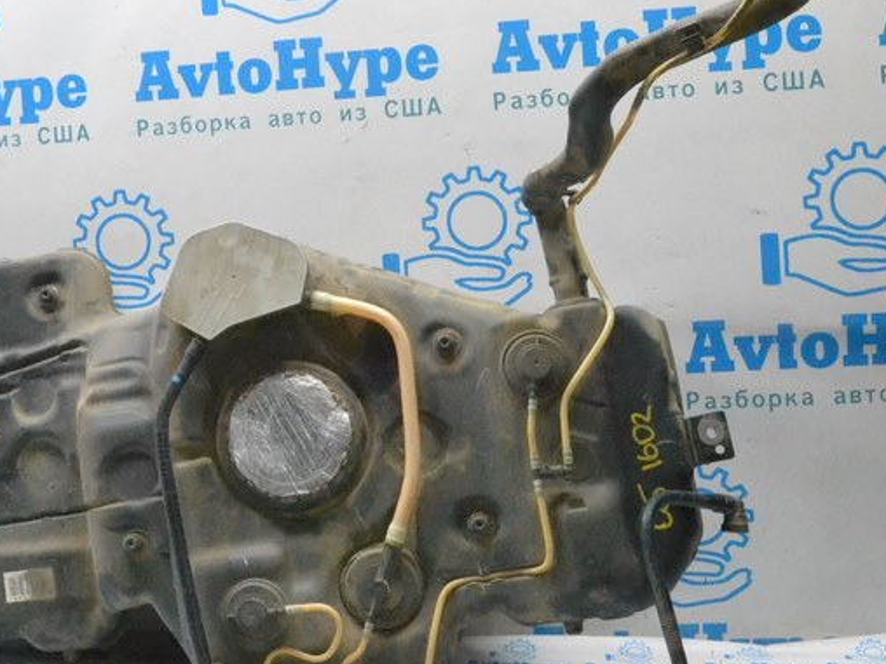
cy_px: 224
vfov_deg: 22.8
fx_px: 1638
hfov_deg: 29.5
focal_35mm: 64
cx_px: 157
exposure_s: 1/100
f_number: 13
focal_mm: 22
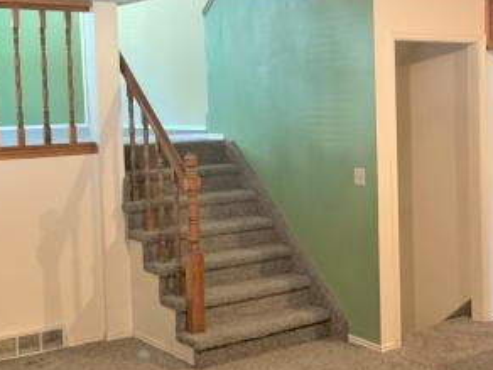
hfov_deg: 33.0
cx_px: 380
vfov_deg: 25.7
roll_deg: -0.3
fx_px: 812
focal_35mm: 57
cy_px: 174
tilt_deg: -4.0
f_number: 1.8
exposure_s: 1/60
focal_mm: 4.25
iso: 320
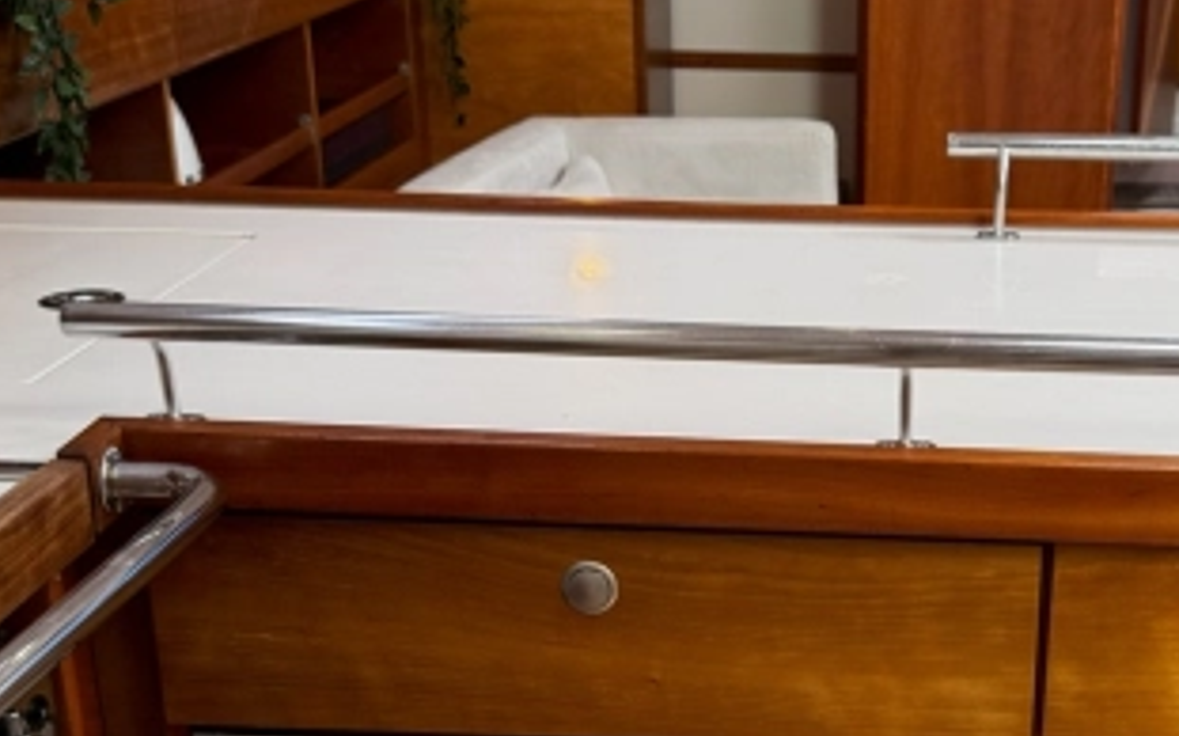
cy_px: 565
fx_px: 1927
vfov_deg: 21.4
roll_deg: -1.8
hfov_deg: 33.5
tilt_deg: -21.8
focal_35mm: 60
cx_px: 861
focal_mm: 6.76
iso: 80
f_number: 1.78
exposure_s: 1/121
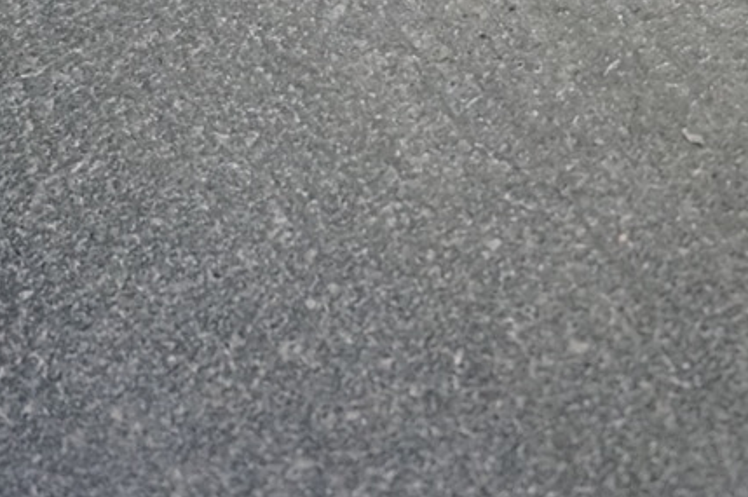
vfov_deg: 12.4
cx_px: 748
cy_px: 24
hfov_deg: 18.3
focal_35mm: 109
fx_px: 2262
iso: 1600
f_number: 4.5
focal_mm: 26
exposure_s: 1/160
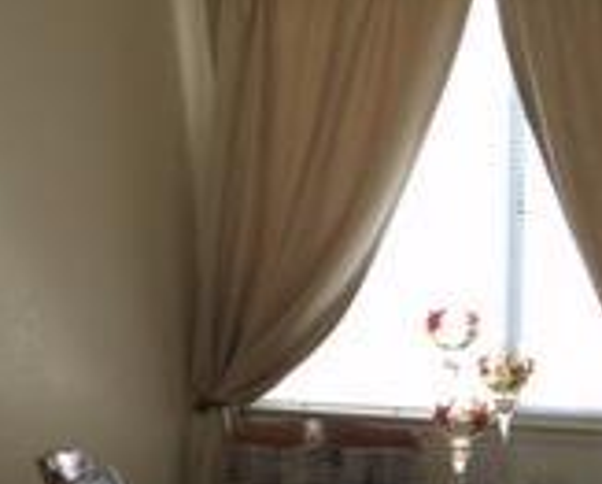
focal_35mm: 111
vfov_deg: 13.4
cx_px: 576
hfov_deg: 17.0
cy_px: 643
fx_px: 1981
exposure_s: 1/15
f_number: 2.2
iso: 40
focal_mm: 4.15
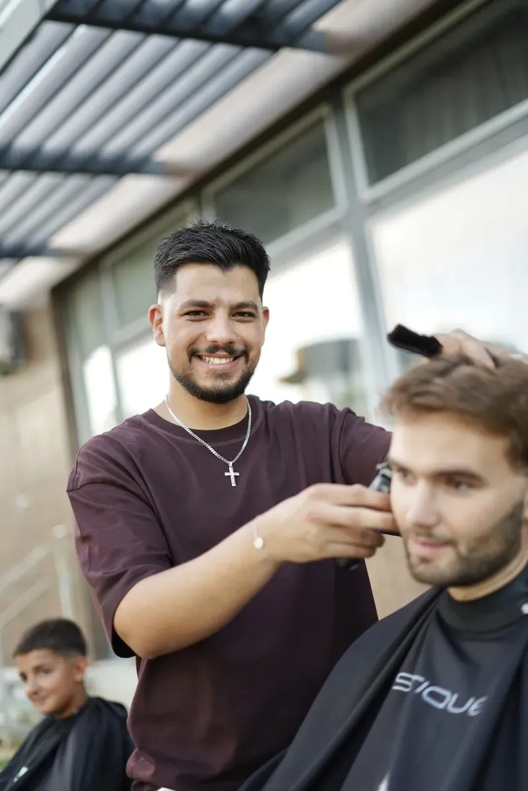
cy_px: 396
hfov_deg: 27.0
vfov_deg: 39.6
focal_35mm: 50
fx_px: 1100
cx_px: 264
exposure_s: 1/200
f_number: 1.8
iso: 200
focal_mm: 50
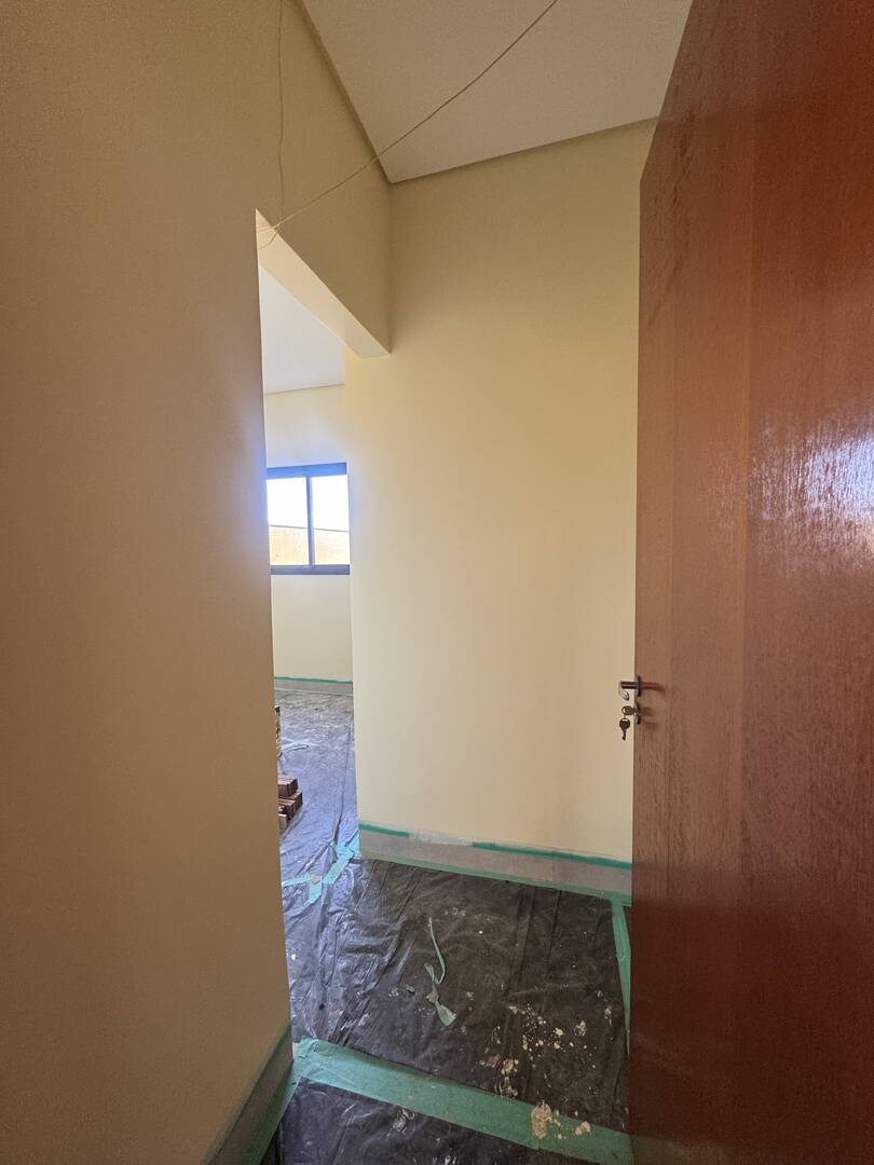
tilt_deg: -3.6
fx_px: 471
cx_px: 437
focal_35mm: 14
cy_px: 582
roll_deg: +1.1
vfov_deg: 102.1
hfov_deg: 85.7
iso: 160
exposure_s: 1/99
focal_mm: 2.22
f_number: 2.2
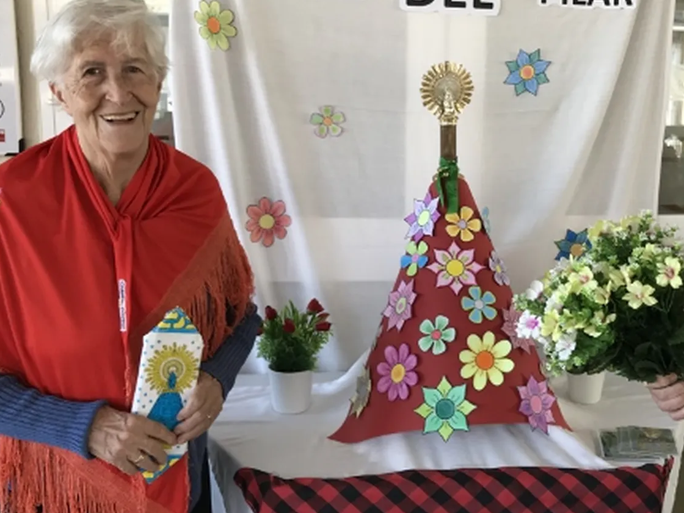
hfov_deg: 44.0
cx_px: 467
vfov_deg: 34.4
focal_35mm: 42
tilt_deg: -10.0
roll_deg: -2.5
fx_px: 830
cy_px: 238
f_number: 1.8
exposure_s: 1/101
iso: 32
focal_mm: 3.99
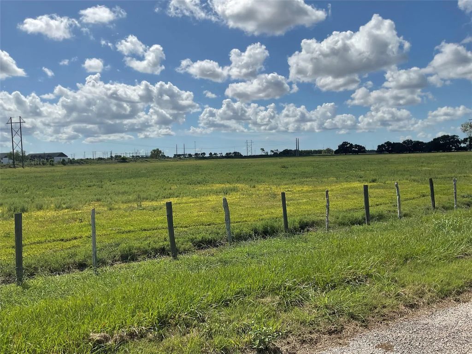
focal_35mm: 29
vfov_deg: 48.2
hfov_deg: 61.7
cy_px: 177
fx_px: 395
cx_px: 236
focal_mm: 3
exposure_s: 1/4405
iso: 16
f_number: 1.8
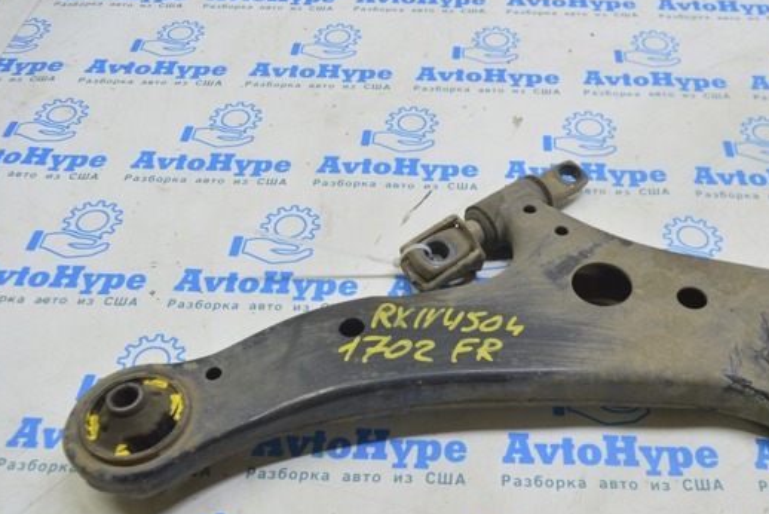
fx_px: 791
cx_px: 457
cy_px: 296
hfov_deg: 51.6
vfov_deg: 35.9
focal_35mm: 37
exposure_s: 1/20
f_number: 5.6
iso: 400
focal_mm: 20
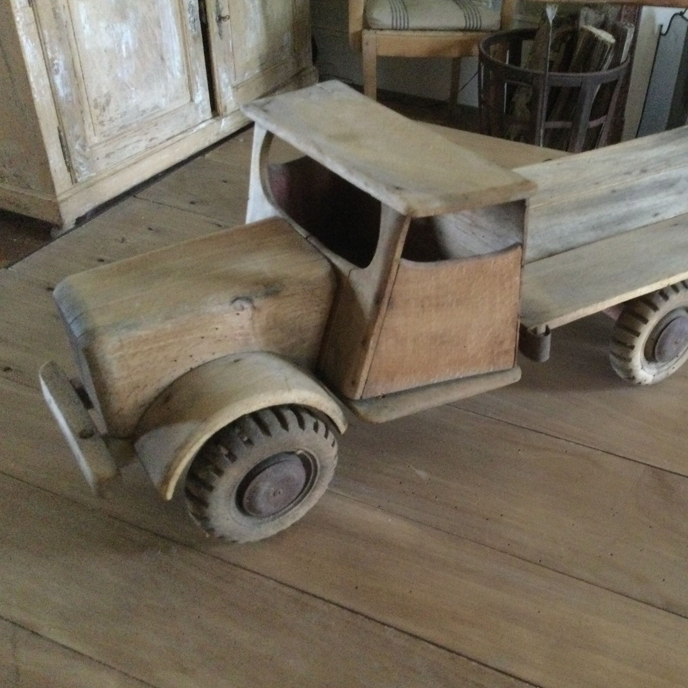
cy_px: 343
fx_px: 832
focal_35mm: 37
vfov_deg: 44.9
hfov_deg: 44.3
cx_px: 454
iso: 640
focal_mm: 3.3
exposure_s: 1/17
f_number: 2.4
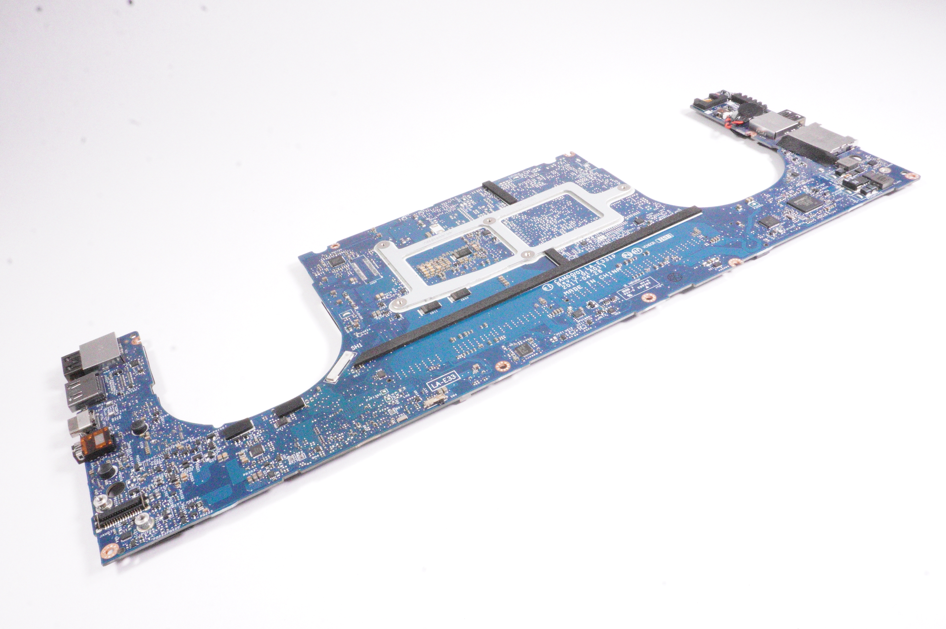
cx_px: 473
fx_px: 748
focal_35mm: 28
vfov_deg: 45.6
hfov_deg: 64.6
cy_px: 314
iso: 12800
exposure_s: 1/160
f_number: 22
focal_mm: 19
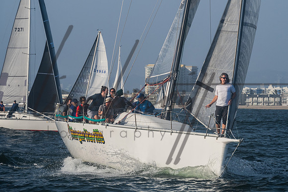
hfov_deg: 11.4
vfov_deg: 7.6
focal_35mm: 181
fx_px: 1445
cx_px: 208
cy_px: 63
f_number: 8
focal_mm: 120
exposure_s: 1/800
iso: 400
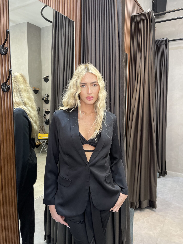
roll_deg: -0.4
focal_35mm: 25
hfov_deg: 54.9
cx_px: 92
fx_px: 176
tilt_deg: -7.0
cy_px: 122
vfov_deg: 69.4
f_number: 1.6
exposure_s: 1/100
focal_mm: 5.1
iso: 100
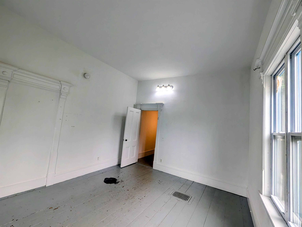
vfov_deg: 94.6
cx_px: 151
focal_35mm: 12
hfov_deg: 110.5
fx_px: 105
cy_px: 114
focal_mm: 2.02
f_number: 1.7
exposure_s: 1/249
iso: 94
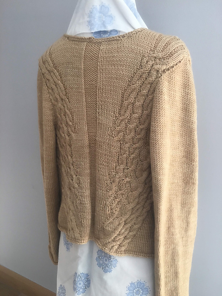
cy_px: 148
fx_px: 248
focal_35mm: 29
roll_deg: +2.4
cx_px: 111
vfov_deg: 61.7
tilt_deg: -19.7
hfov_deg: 48.2
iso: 64
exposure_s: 1/33
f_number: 2.2
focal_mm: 4.15
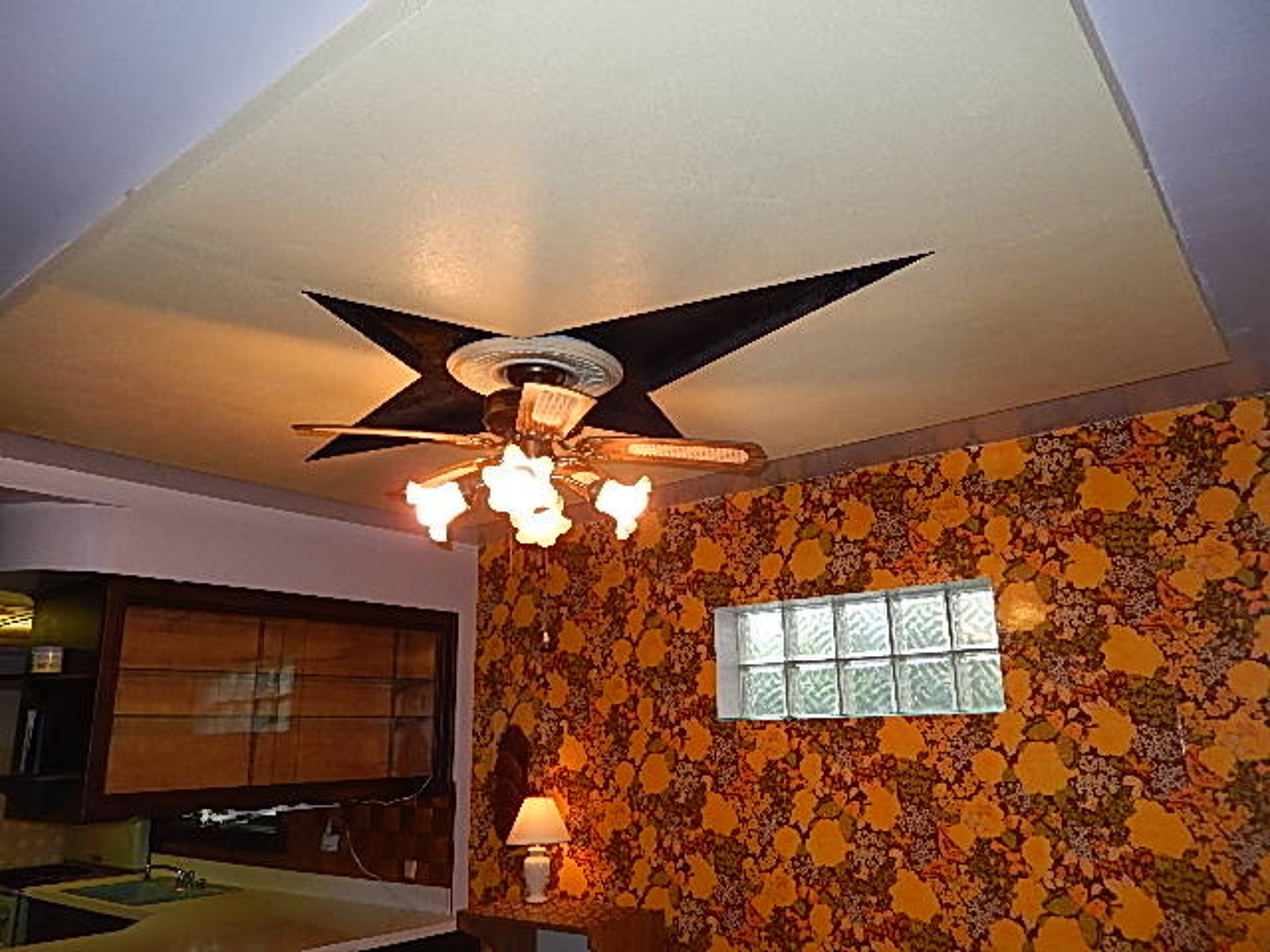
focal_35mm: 25
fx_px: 917
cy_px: 476
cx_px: 635
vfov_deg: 54.9
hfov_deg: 69.4
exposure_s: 1/30
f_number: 3.4
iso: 200
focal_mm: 4.5
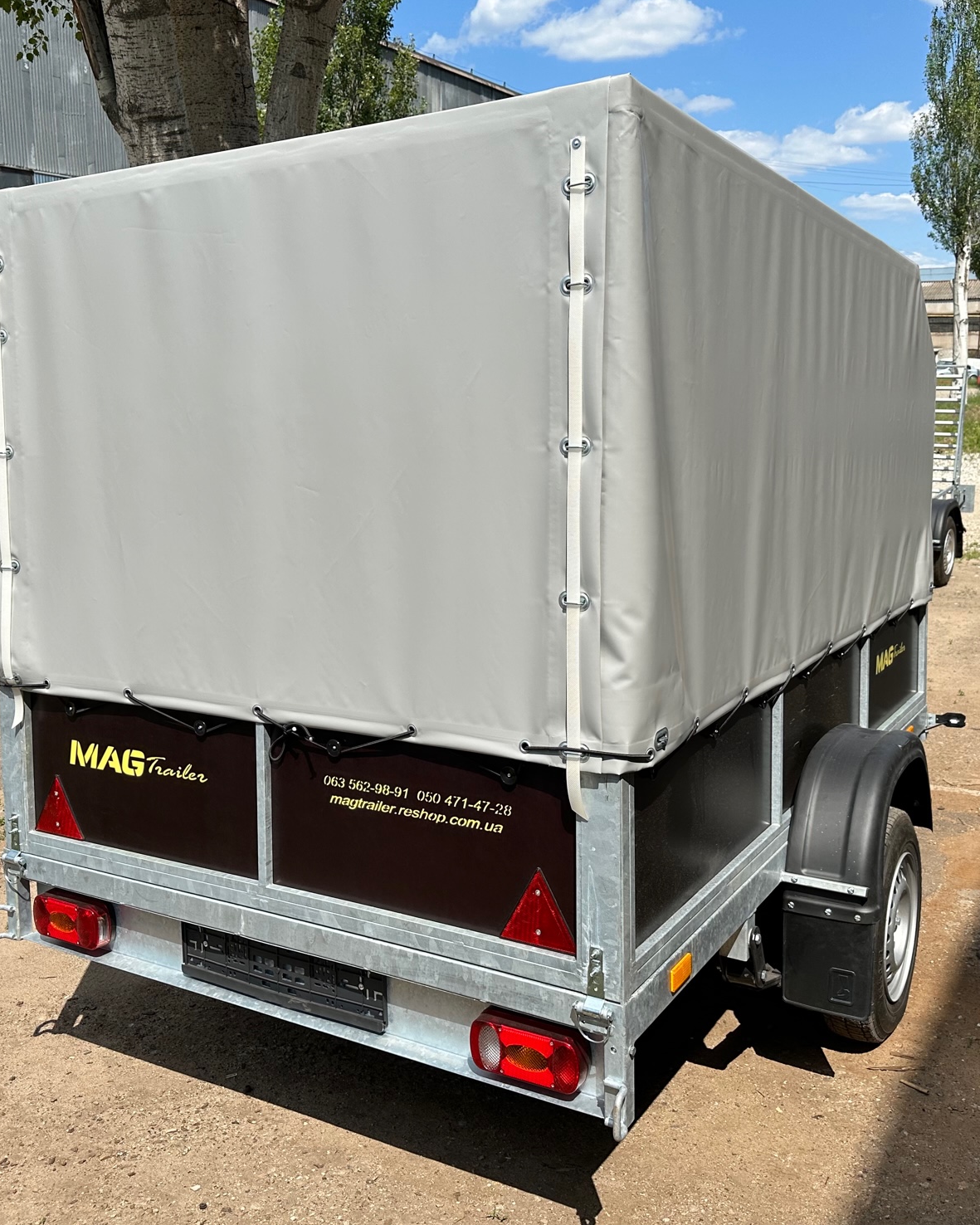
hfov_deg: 45.8
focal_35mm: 32
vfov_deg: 55.7
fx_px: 1160
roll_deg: +1.0
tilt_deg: -11.5
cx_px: 489
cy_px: 601
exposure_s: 1/5525
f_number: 1.78
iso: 80
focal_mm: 6.86
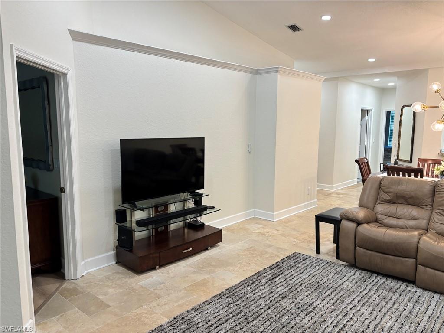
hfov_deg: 67.3
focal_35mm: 26
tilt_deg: -6.9
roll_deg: -0.9
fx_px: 333
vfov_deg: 53.1
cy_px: 166
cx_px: 222
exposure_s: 1/60
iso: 100
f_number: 1.6
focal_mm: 5.96
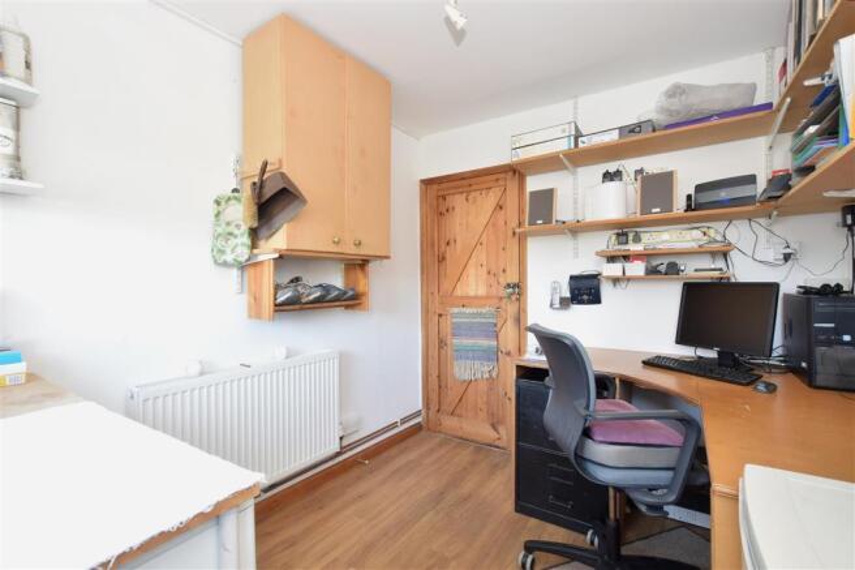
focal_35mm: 15
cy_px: 285
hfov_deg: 100.4
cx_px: 428
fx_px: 356
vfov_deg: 77.3
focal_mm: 10
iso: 500
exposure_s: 1/6
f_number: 10
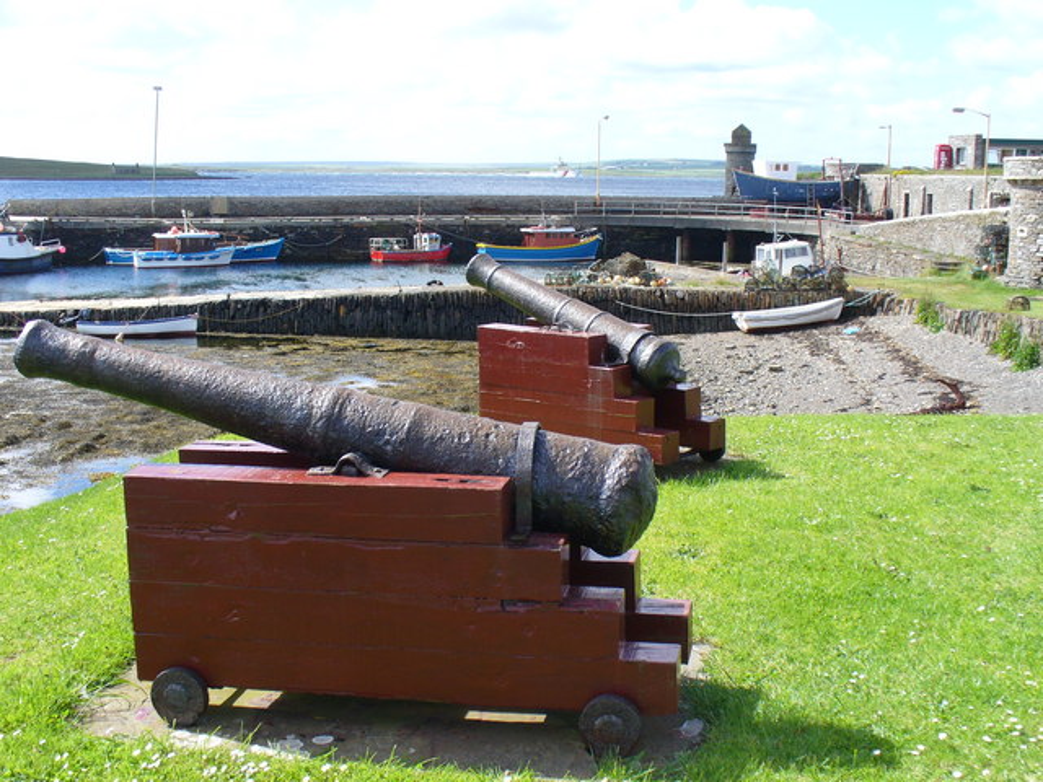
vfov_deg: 34.3
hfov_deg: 44.8
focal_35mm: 42
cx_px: 522
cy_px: 391
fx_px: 1265
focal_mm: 7
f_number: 5.8
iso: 80
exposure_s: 1/160
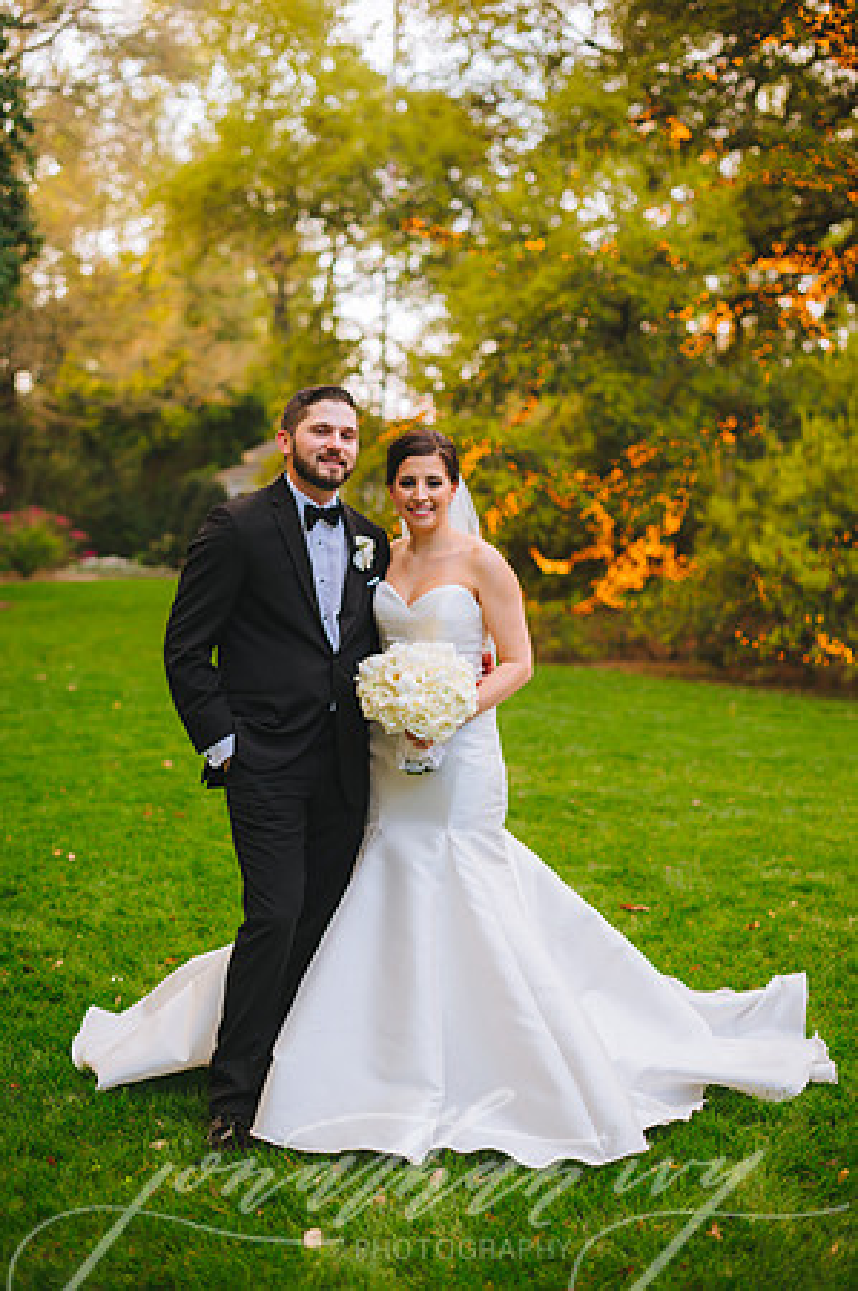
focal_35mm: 50
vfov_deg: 39.6
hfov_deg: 26.9
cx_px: 429
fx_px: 1792
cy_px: 646
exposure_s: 1/250
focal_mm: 50
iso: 400
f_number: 2
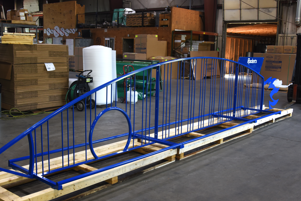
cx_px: 146
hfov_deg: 47.4
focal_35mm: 41
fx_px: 343
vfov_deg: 32.6
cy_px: 110
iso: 640
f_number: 3.8
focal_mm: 32
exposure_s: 1/125
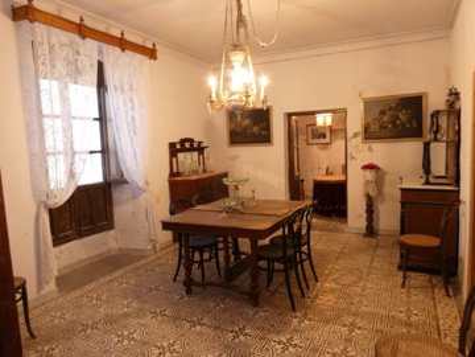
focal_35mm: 24
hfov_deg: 71.6
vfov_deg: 56.8
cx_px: 238
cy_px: 178
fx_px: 329
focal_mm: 4.3
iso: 80
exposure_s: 1/2
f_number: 3.3
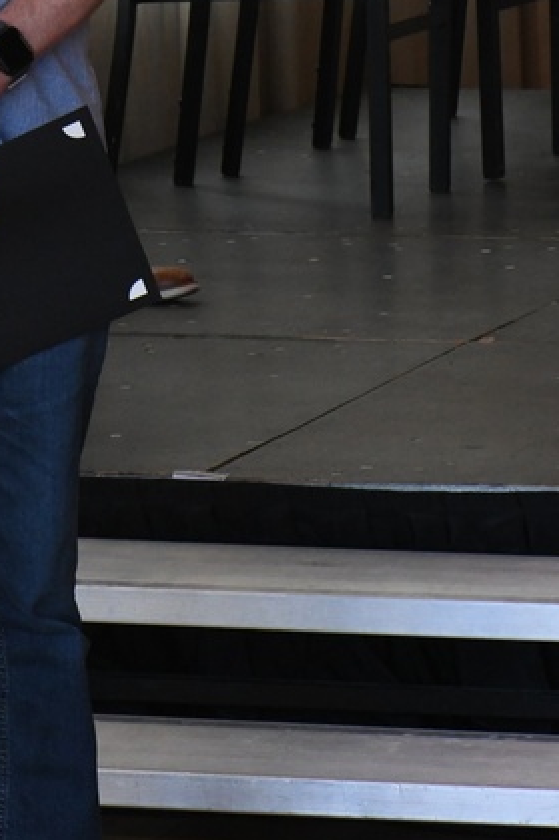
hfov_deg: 4.7
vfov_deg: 7.1
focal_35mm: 289
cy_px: -78
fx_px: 6736
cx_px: -58
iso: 4000
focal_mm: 105
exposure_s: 1/100
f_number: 20
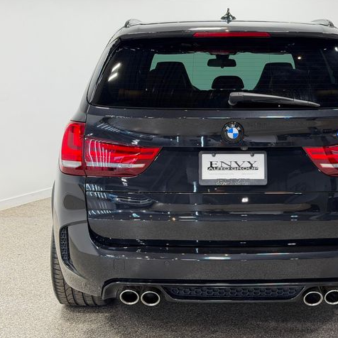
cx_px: 221
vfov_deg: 30.0
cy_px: 168
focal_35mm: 57
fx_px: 630
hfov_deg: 29.9
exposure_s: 1/120
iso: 100
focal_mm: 6.76
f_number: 1.78
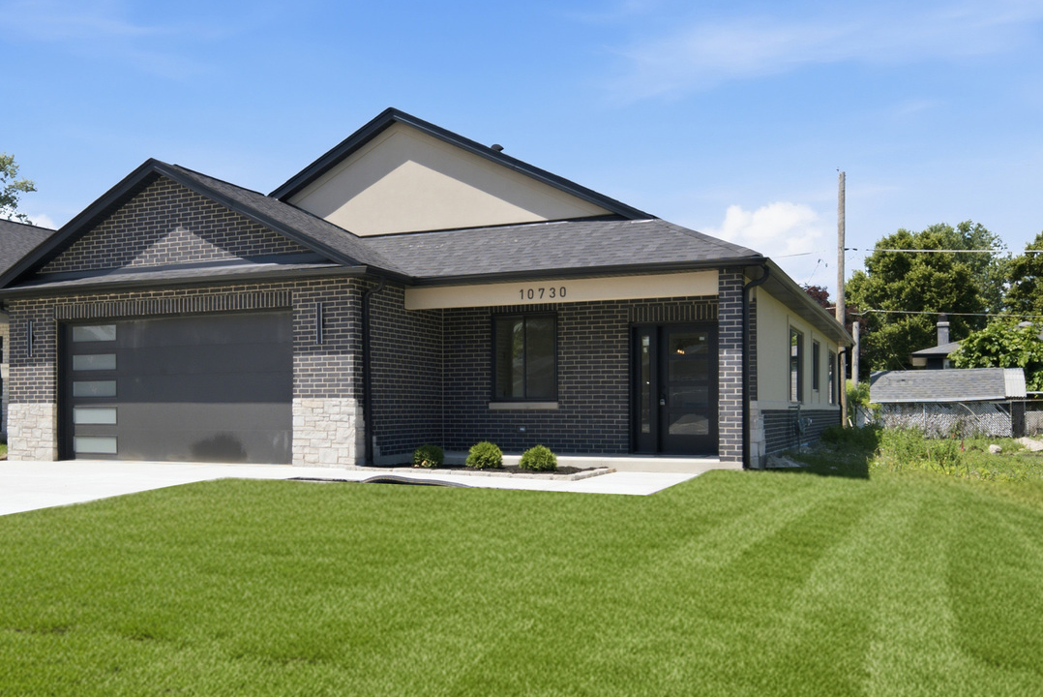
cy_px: 396
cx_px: 387
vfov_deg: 36.9
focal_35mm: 36
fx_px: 1044
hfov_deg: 52.5
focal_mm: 24
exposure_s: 1/125
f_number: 9
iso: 80
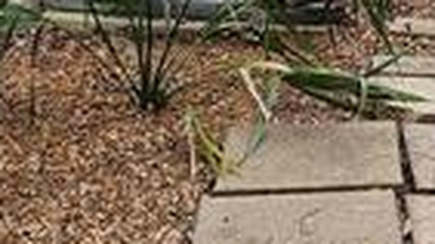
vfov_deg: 10.7
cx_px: 463
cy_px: -253
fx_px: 1187
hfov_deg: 20.0
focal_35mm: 103
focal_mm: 2.2
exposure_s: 1/476
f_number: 2.2
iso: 50
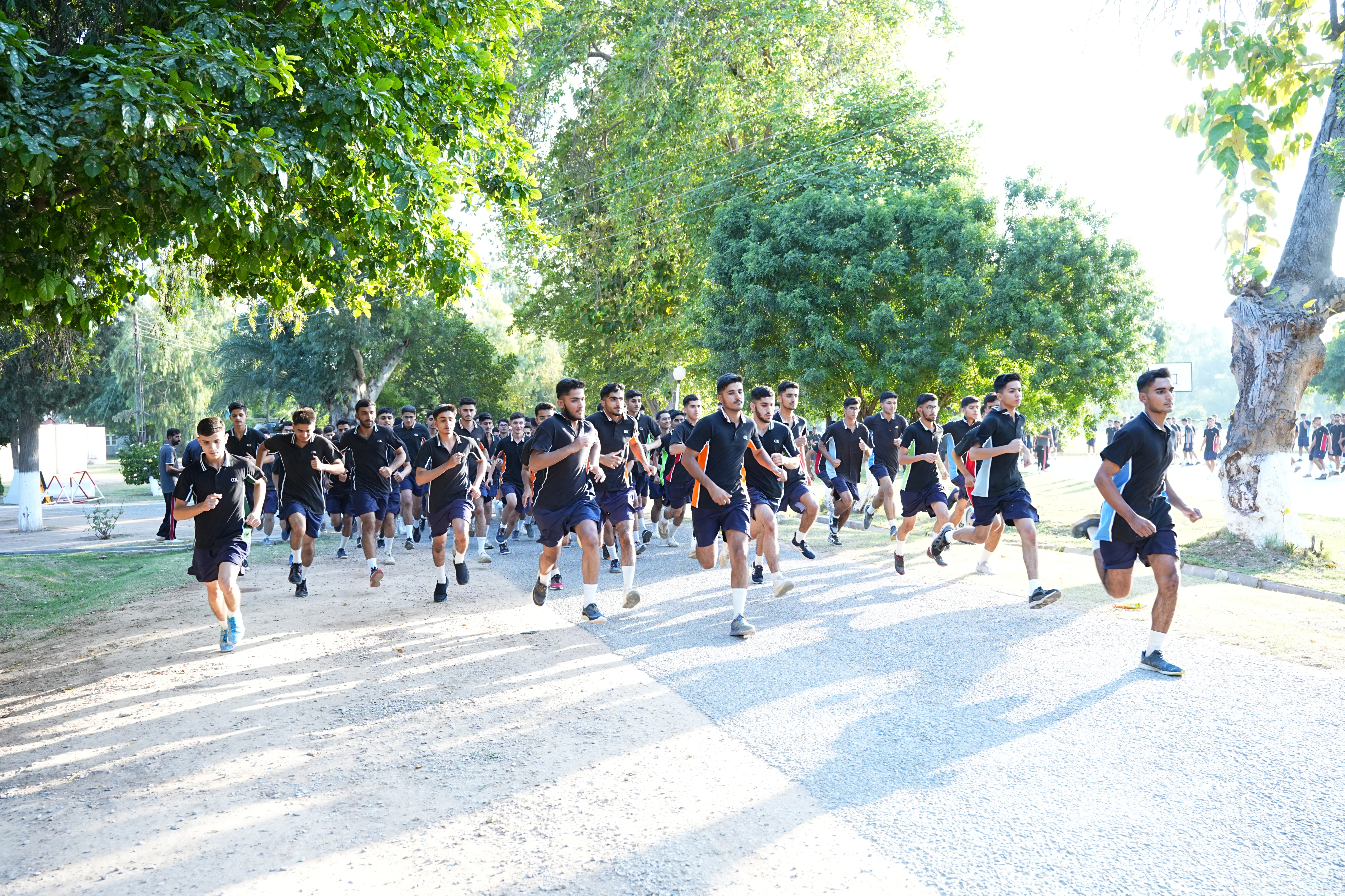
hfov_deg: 62.4
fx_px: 1110
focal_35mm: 30
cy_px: 448
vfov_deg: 44.0
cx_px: 672
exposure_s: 1/500
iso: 1000
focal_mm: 29.7
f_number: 4
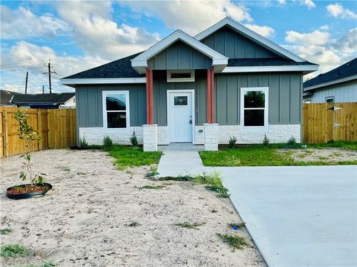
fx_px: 299
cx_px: 178
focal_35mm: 29
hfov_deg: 61.7
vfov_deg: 48.2
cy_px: 134
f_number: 1.8
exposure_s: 1/719
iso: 25
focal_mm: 3
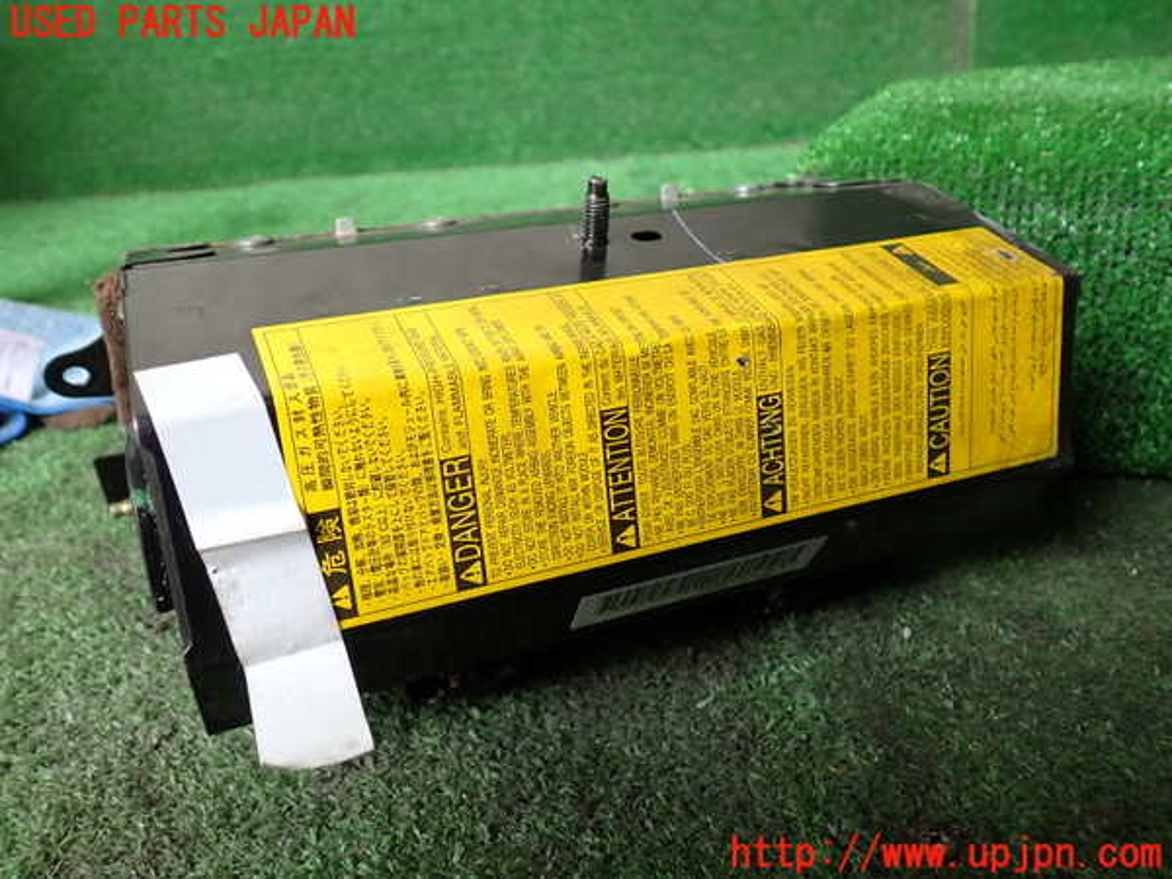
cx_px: 586
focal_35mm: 30
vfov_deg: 46.8
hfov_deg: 60.0
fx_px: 1016
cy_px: 440
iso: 200
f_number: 2.3
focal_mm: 5.4
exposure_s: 1/125
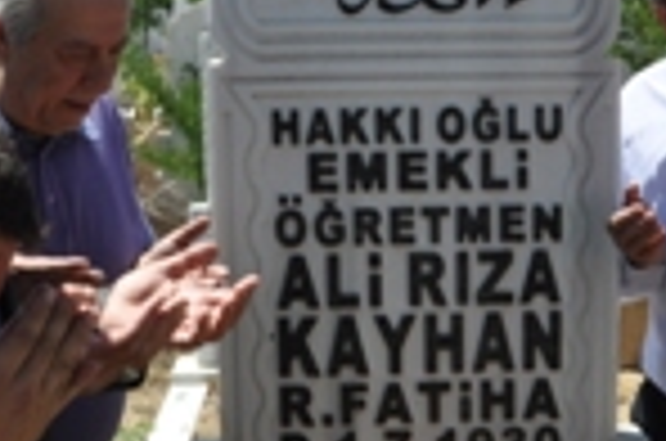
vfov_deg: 16.6
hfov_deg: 24.7
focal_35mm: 82
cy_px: 266
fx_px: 1514
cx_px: 423
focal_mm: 18
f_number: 16
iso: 640
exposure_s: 1/250
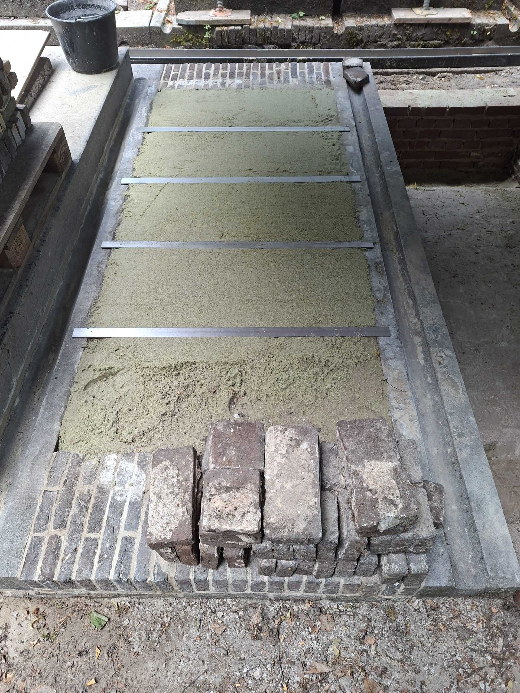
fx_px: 461
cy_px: 346
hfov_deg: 58.9
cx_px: 260
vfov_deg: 73.9
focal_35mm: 23
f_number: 1.8
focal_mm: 5.54
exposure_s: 1/120
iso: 250
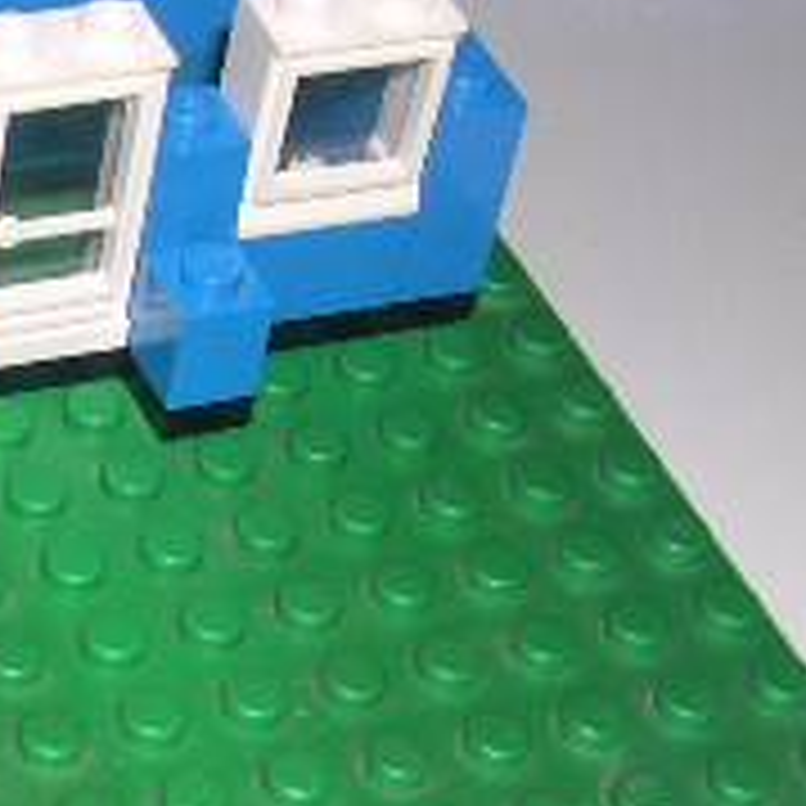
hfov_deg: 13.3
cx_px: -554
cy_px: 428
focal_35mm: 120
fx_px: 3161
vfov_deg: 14.5
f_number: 7.6
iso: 100
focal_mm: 8
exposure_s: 1/60
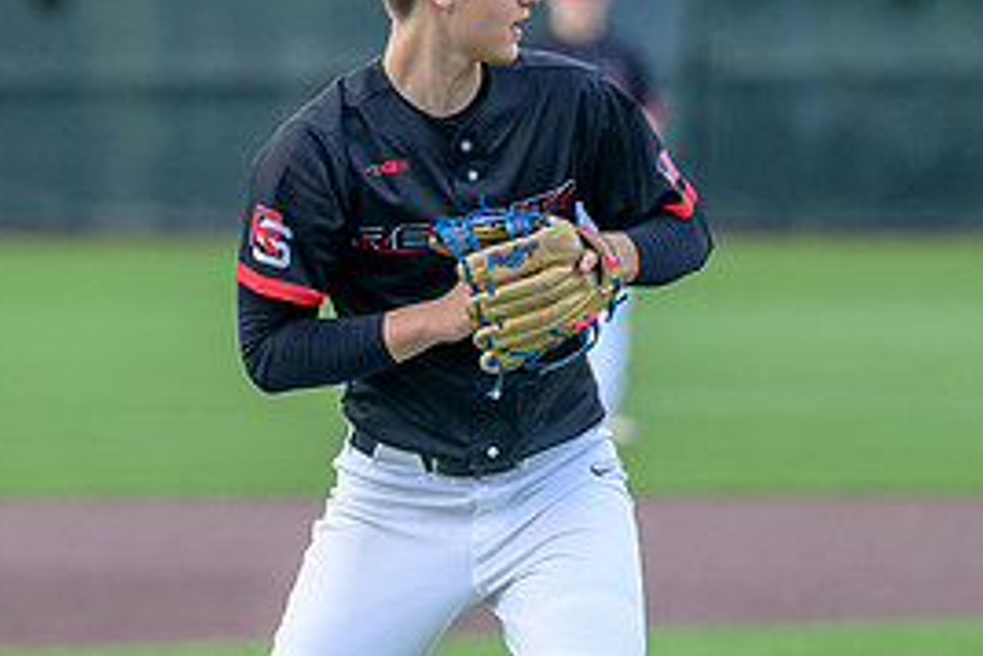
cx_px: 456
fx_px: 17484
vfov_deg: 2.2
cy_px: 353
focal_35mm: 640
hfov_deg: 3.2
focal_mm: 200
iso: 1800
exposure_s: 1/2000
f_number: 3.2
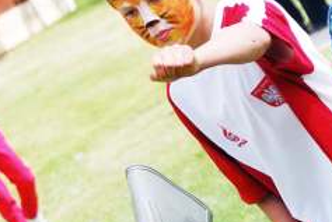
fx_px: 4185
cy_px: 117
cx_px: 240
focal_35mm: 453
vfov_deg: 3.0
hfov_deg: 4.5
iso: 250
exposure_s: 1/1000
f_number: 4.5
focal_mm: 70
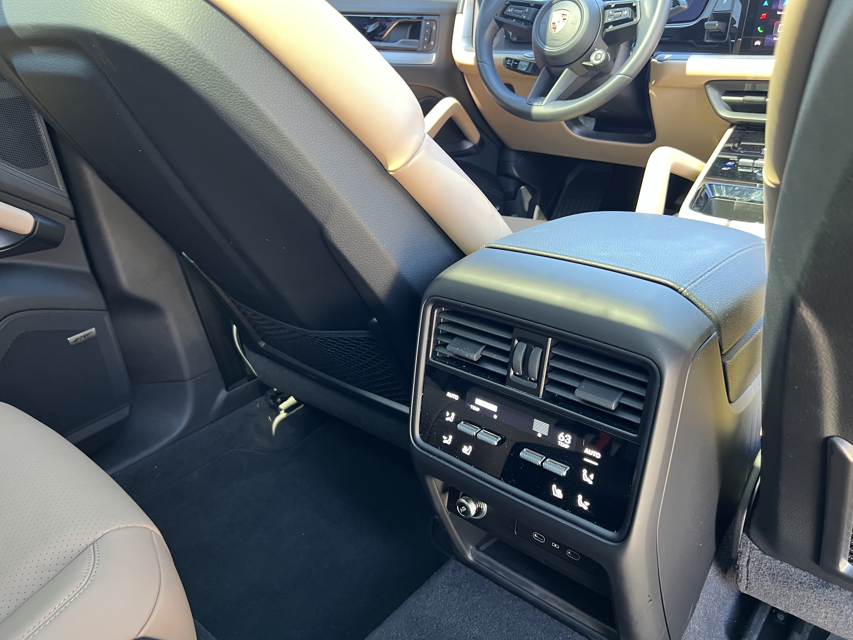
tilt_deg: -25.1
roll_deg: +1.8
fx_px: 641
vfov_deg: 53.1
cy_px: 320
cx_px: 426
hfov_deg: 67.3
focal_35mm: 26
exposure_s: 1/60
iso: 160
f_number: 1.5
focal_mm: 5.7
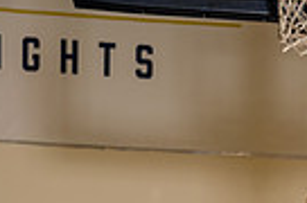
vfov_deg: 8.0
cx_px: 269
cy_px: 496
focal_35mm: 156
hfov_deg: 13.1
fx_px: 1327
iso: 400
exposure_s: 1/250
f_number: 5.6
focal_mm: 47
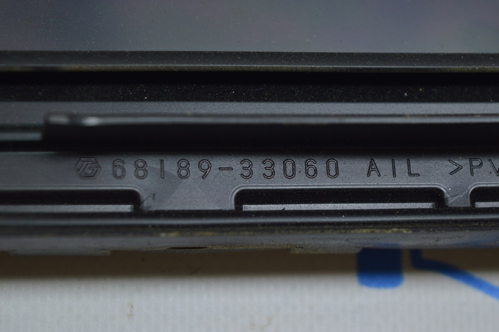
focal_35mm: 82
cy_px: 166
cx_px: 250
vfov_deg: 16.5
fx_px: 1143
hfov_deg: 24.6
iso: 400
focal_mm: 55
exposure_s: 1/50
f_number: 5.6
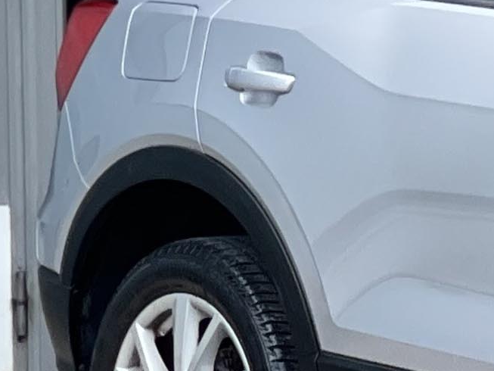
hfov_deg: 4.9
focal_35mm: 395
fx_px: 5638
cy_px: 282
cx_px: 1159
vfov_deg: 3.8
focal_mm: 7.5
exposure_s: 1/419
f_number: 2.2
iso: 32
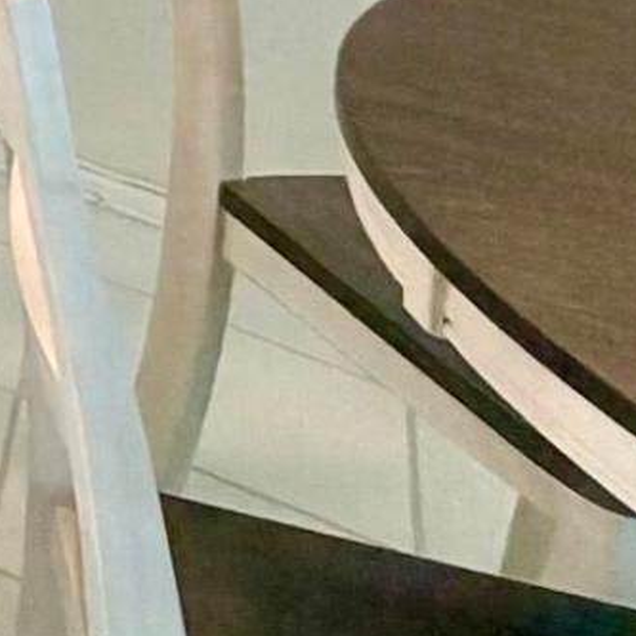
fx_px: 2224
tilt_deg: -5.4
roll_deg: -2.1
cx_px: -1662
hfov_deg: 9.2
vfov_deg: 12.2
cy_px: -978
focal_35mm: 107
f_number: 2.2
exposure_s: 1/60
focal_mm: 2.22
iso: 160
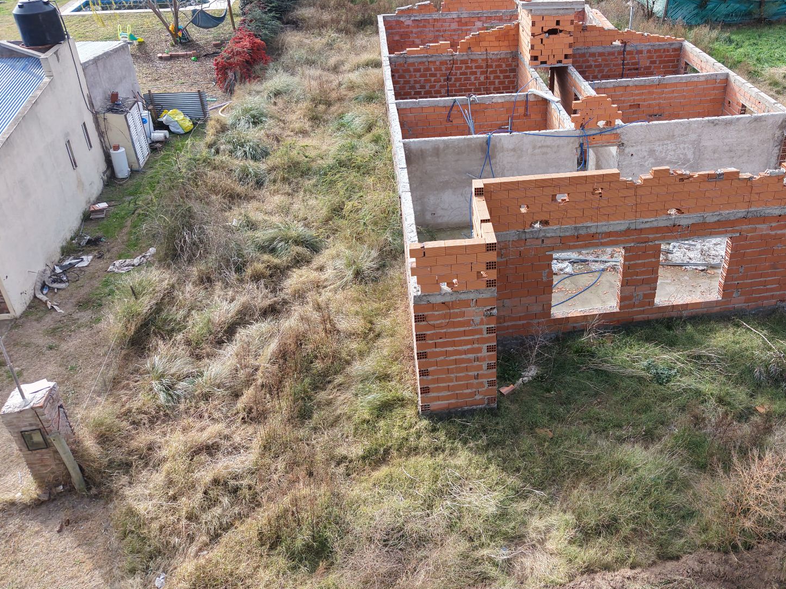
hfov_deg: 55.8
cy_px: 199
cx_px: 514
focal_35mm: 32
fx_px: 727
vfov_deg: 43.6
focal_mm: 8.67
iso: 100
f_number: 1.8
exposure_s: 1/800
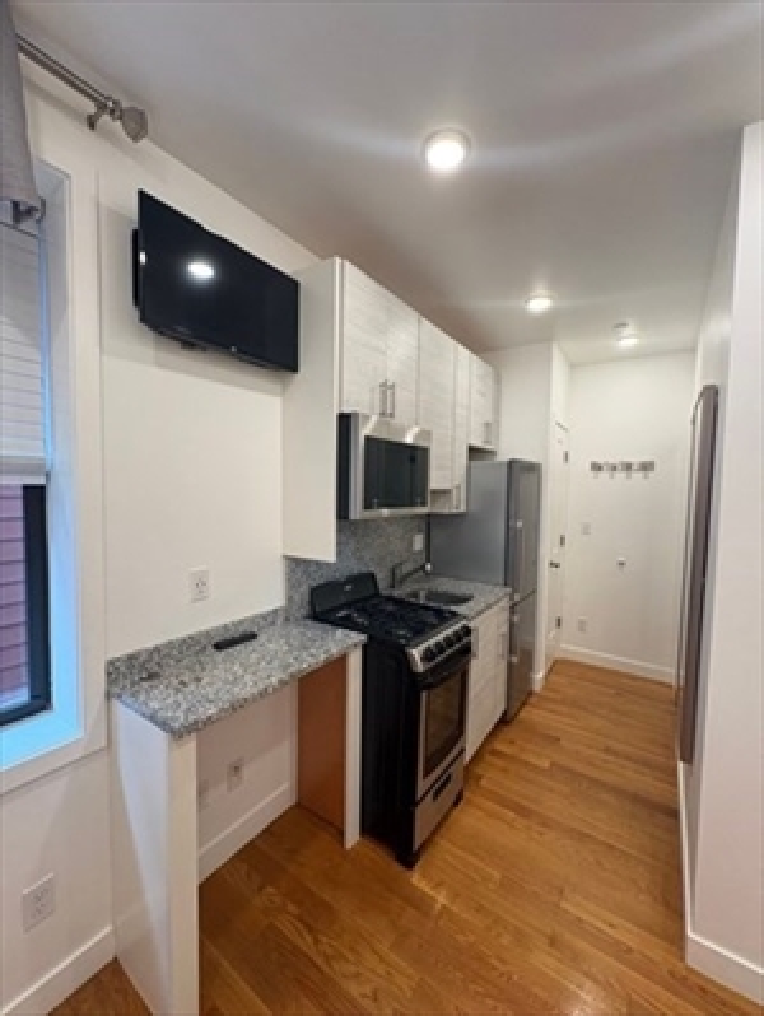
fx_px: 411
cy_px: 508
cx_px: 382
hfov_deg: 85.8
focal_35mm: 14
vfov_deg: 102.0
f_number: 2.2
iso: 200
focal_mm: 2.22
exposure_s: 1/120
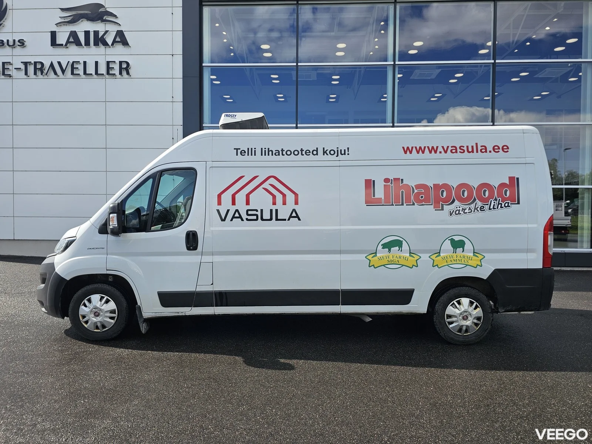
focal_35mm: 23
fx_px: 393
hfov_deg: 73.9
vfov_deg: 58.9
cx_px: 296
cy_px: 222
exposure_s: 1/583
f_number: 1.7
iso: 10
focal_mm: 6.3
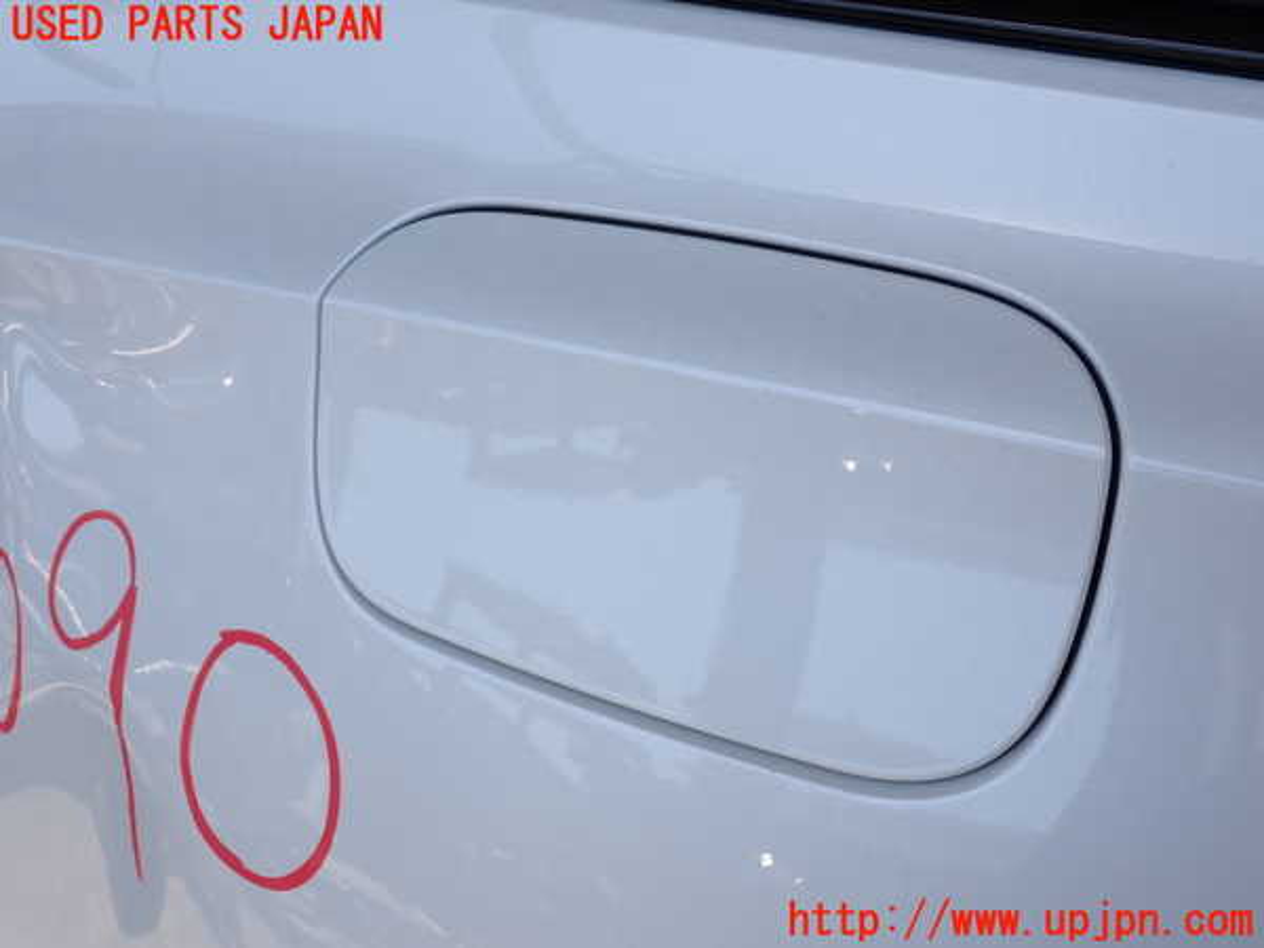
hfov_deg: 60.0
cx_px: 632
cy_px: 474
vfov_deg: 46.8
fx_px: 1095
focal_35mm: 30
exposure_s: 1/640
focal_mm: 5.4
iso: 100
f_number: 3.2
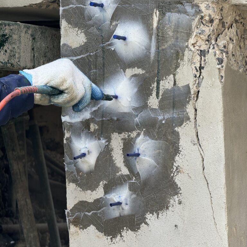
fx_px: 1146
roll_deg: -1.6
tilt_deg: +0.7
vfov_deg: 12.3
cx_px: 123
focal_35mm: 142
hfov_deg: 12.3
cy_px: 91
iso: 50
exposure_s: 1/236
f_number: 2.8
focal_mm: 15.66
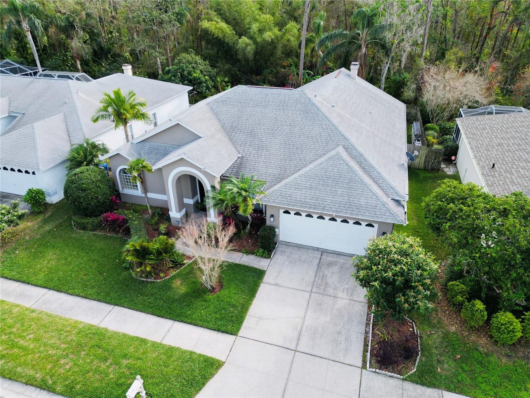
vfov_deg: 56.8
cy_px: 199
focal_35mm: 24
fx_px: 367
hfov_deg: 71.6
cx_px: 265
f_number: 1.7
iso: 120
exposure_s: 1/725
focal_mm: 6.72
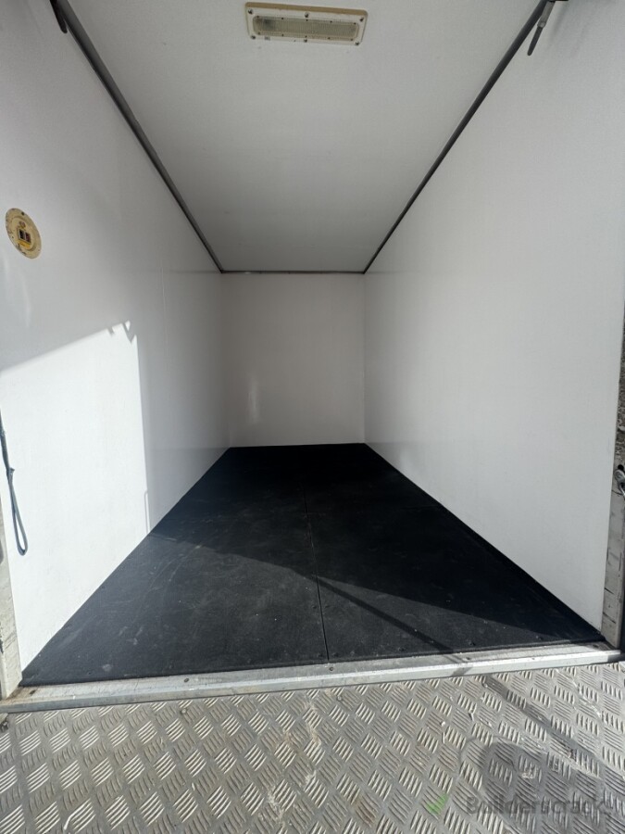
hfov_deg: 85.7
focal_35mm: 14
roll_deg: +0.8
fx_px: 337
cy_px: 417
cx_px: 312
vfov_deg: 102.1
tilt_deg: -6.8
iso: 40
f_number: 2.2
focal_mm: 2.22
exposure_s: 1/343
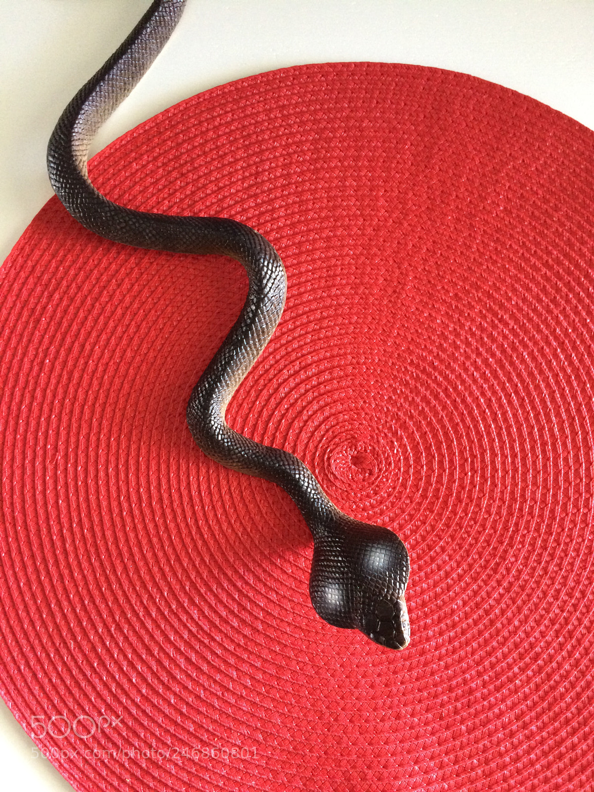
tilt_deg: -83.7
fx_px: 664
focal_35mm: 29
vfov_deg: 61.7
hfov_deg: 48.2
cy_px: 396
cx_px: 297
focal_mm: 4.15
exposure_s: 1/30
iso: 320
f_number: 2.2
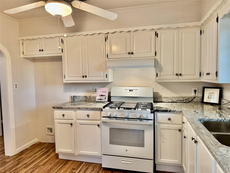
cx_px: 115
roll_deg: +1.1
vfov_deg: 56.8
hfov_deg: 71.6
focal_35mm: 24
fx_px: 159
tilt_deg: -3.8
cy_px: 86
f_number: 1.78
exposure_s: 1/60
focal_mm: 6.76
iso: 320
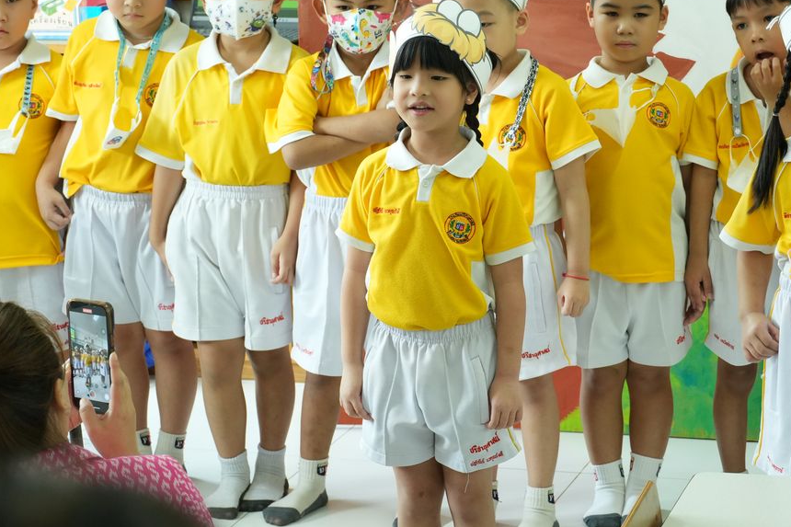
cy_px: 243
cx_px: 424
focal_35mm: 124
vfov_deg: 11.1
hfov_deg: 16.6
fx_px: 2716
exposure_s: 1/50
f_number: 5.6
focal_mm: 63
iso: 1600
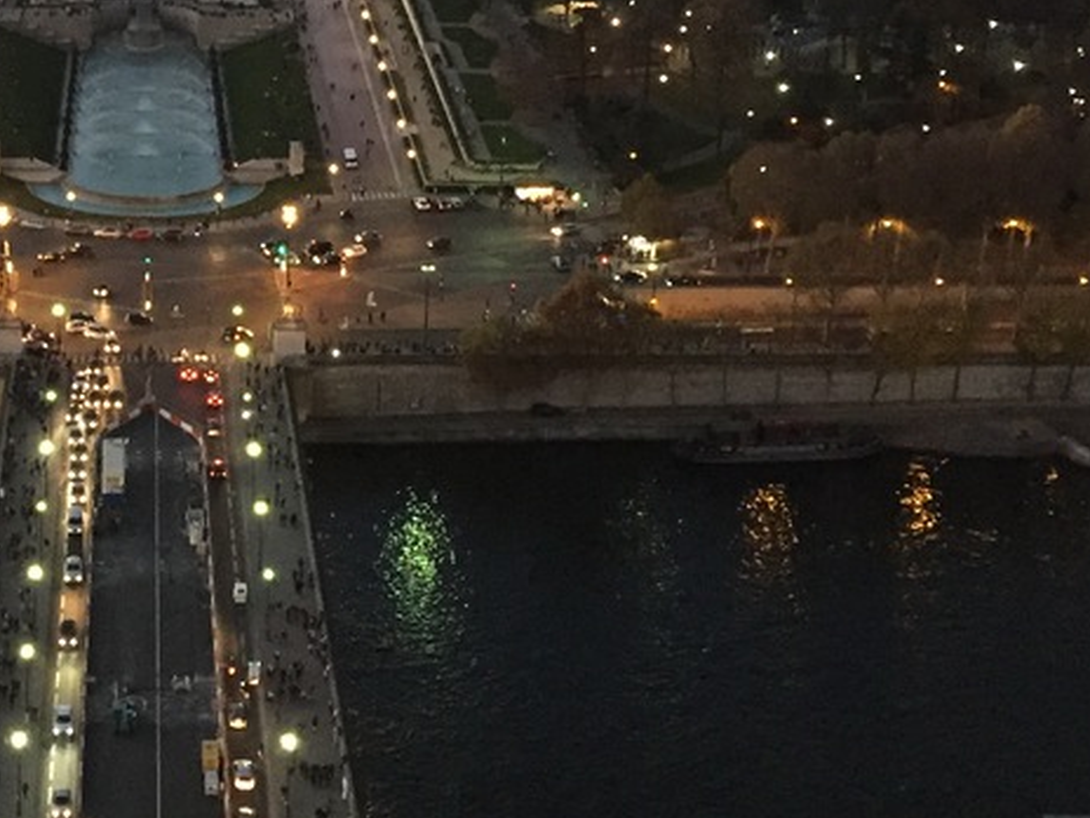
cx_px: 115
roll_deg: +0.5
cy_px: 183
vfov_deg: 19.5
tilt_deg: -15.7
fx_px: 2362
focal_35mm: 75
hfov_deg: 25.2
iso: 320
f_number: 2.2
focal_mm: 4.15
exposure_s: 1/17
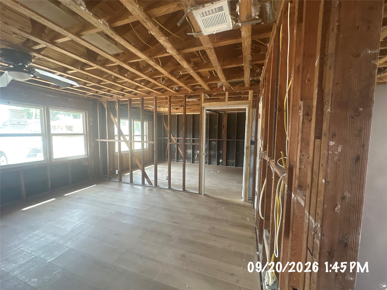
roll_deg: +0.1
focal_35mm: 14
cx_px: 194
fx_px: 157
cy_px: 145
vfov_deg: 85.7
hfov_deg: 102.1
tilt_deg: -5.3
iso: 320
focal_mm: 2.22
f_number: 2.2
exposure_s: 1/99
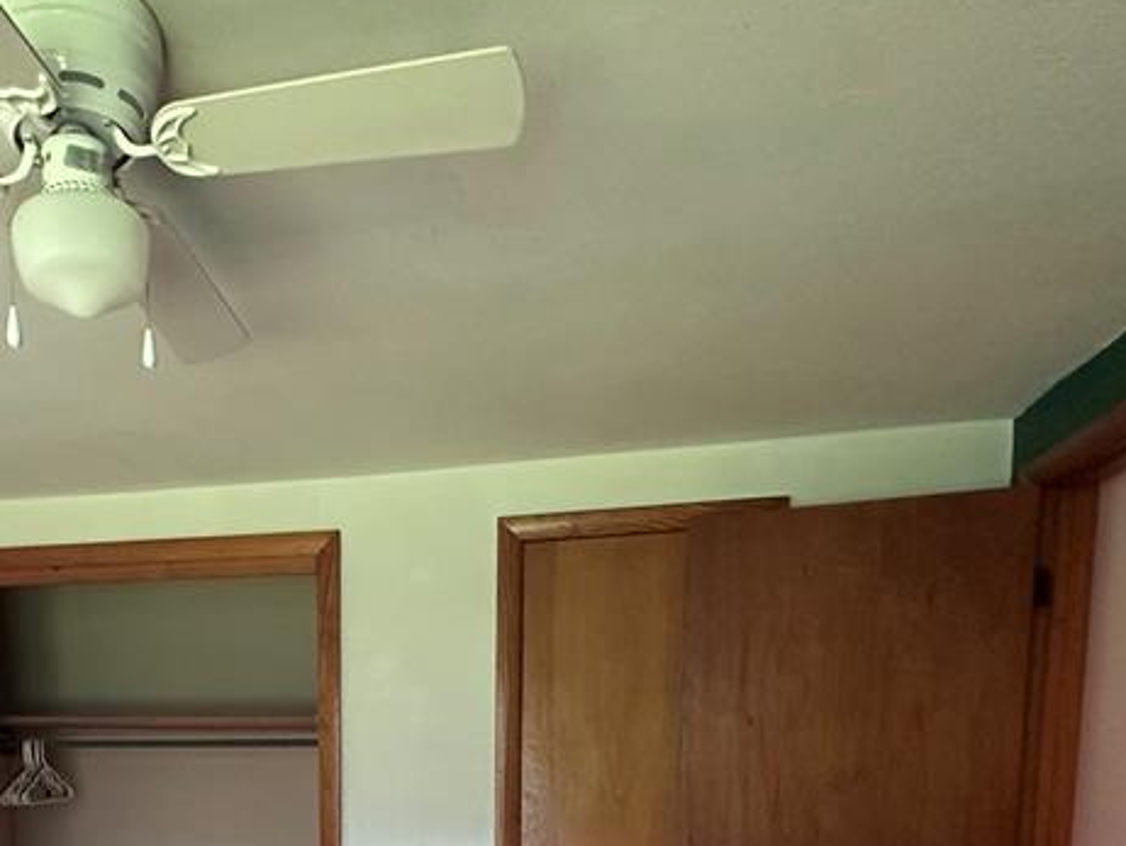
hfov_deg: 56.1
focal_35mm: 31
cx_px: 312
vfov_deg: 38.5
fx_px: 1009
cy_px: 907
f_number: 2.2
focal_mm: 2.22
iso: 500
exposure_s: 1/60
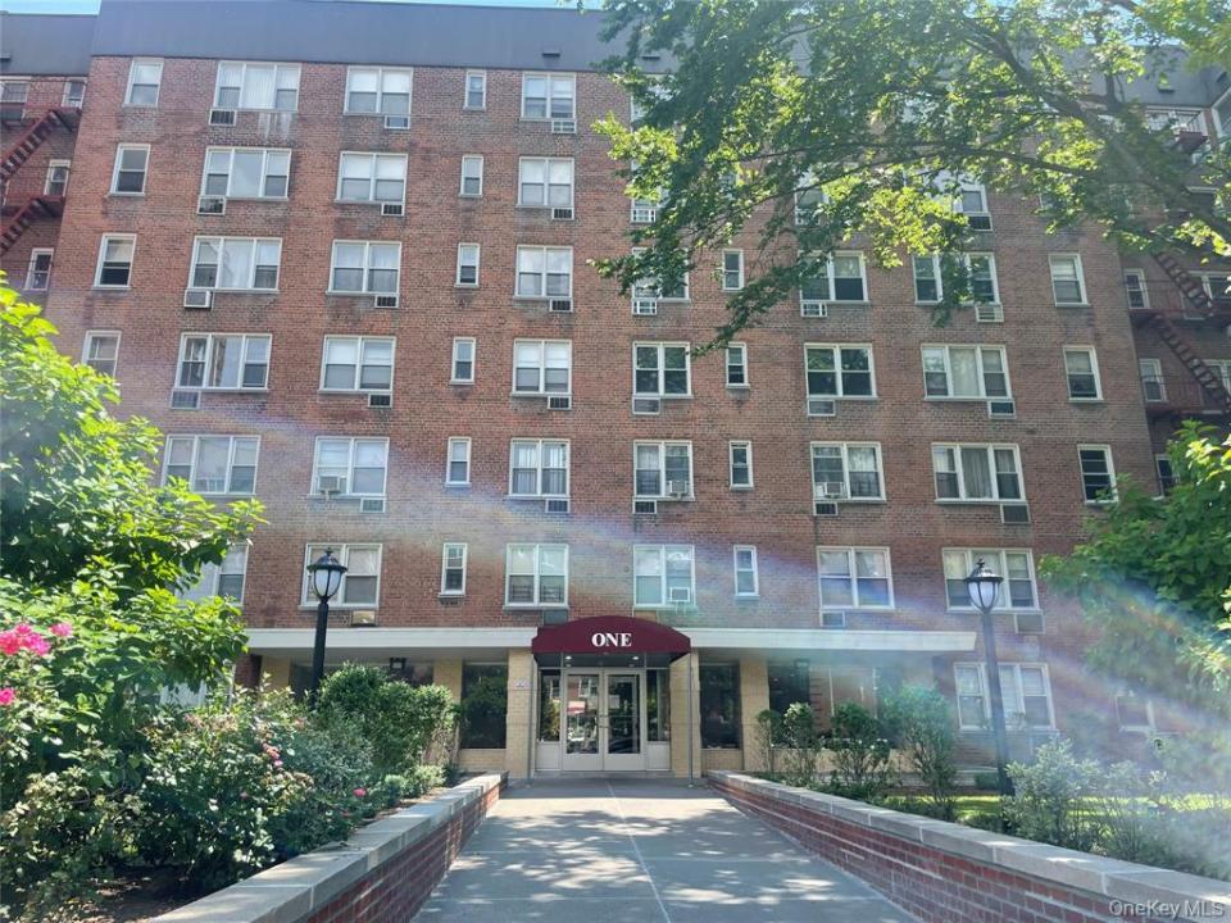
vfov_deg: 53.1
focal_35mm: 26
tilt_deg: +15.6
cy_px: 462
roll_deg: +0.3
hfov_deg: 67.3
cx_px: 616
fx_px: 925
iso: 32
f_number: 1.6
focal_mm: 4.2
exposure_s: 1/979
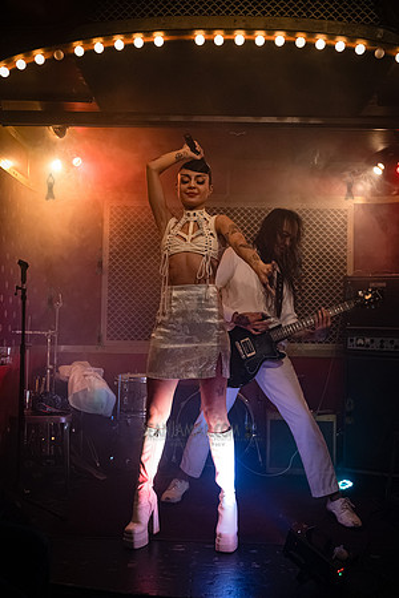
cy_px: 299
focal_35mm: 35
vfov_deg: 54.4
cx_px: 200
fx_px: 582
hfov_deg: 37.9
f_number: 3.2
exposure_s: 1/250
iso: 12800
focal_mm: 35
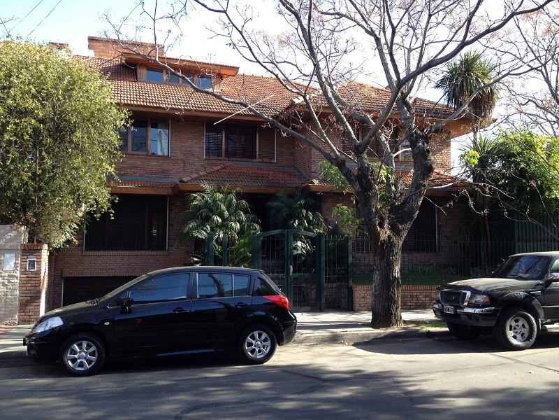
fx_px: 565
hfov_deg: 52.6
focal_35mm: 35
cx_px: 280
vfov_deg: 40.7
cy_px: 210
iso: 64
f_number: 2.4
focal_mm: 4.28
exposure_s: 1/238
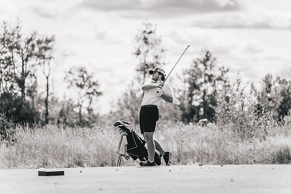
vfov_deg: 8.9
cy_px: 97
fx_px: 1252
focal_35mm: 155
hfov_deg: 13.3
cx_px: 146
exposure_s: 1/1600
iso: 100
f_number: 2.8
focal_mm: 150
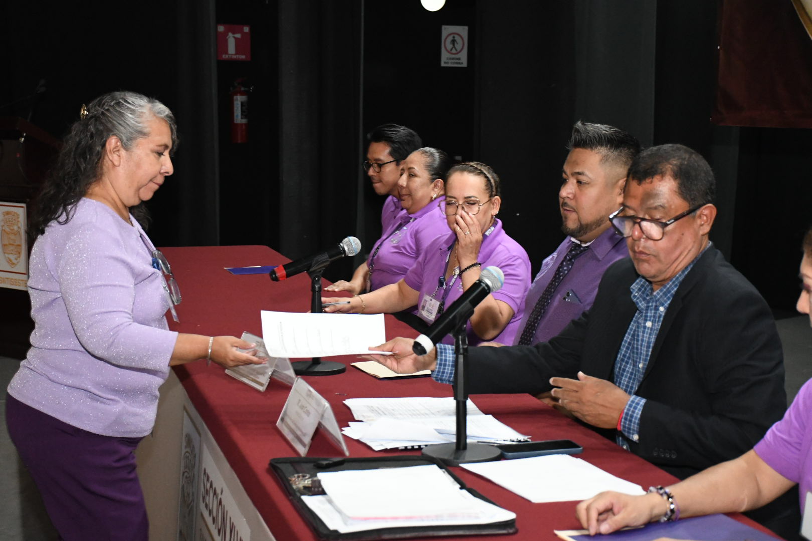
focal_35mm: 63
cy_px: 270
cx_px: 406
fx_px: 1421
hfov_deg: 31.9
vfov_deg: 21.6
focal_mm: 42
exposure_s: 1/125
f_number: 5.6
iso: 5000
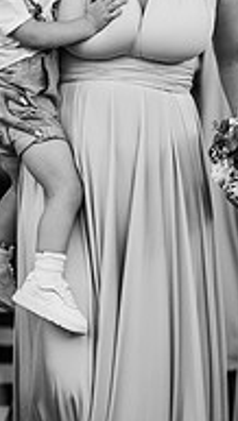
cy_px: 111
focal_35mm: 207
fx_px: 2315
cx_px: 248
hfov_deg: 5.9
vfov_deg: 10.4
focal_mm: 85
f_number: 1.8
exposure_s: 1/200
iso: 900
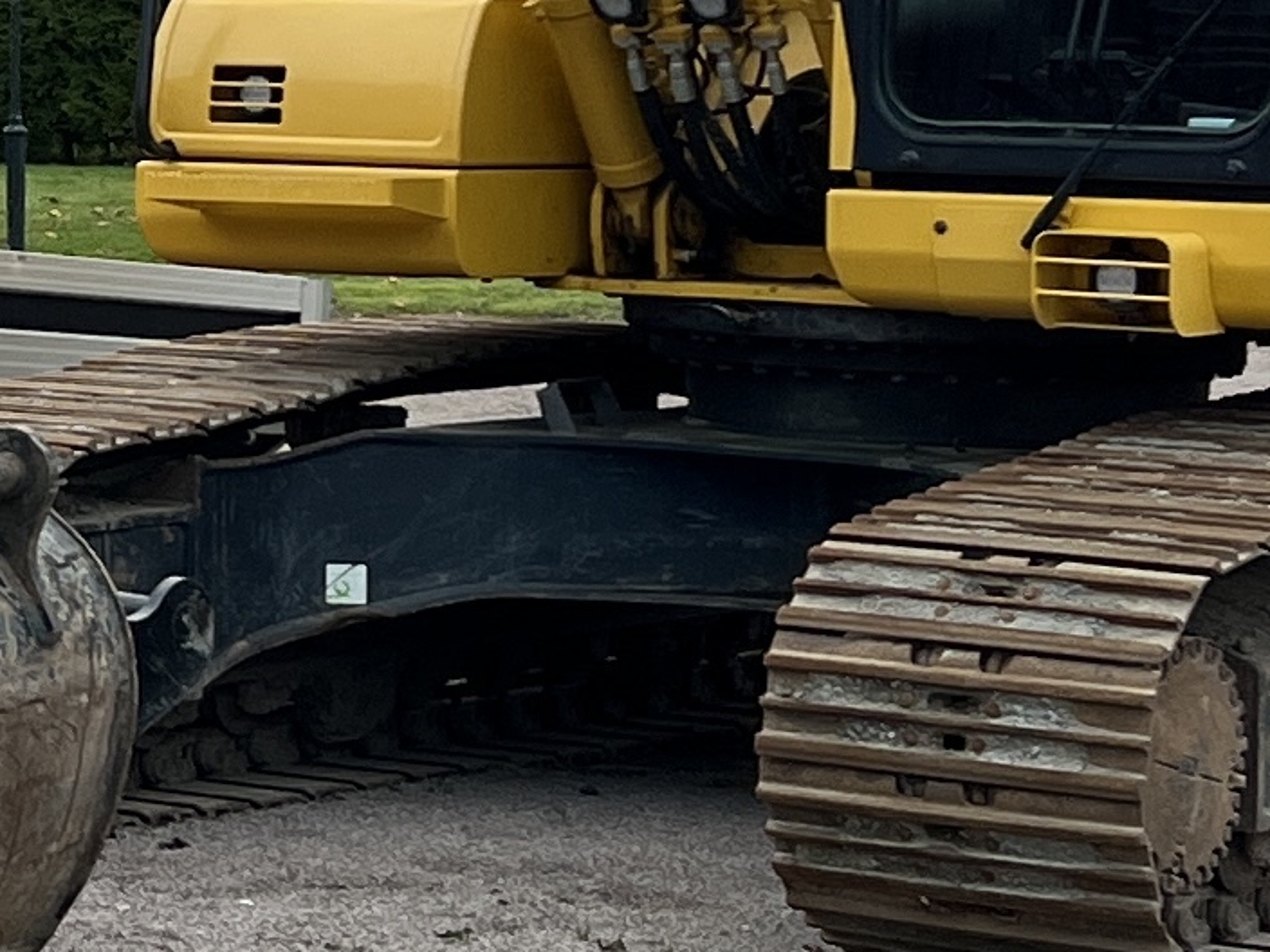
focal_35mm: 149
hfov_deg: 12.8
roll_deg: -0.2
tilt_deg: -1.2
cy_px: 50
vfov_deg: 9.9
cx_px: -420
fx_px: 5467
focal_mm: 5.7
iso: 50
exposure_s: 1/121
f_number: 1.5
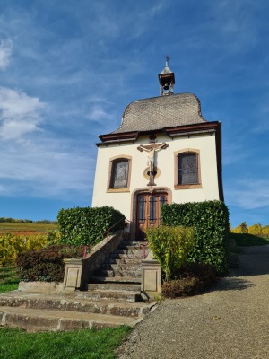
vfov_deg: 67.3
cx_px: 134
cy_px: 180
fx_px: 269
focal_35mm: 26
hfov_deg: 53.1
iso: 50
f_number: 1.8
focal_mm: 5.4
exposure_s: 1/3672
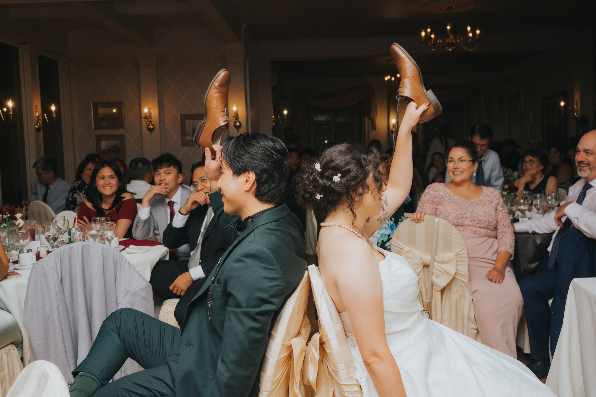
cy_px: 198
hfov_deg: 51.4
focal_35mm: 37
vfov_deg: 35.5
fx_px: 620
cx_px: 298
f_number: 2.8
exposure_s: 1/160
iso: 250
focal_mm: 18
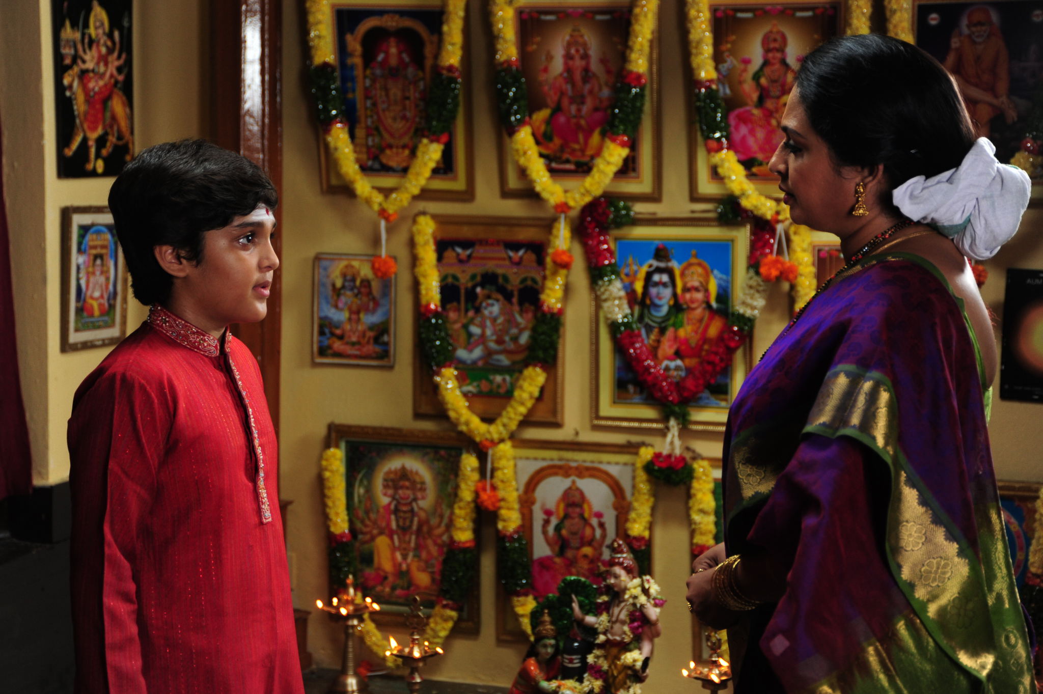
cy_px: 347
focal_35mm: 75
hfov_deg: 27.0
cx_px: 522
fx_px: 2172
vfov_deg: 18.2
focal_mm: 75
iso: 1000
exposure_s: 1/60
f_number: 5.6
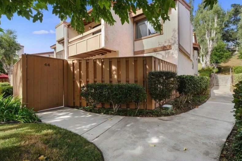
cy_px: 82
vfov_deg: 73.7
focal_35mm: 16
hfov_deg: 96.7
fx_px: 108
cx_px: 124
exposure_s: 1/60
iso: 400
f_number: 8
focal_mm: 10
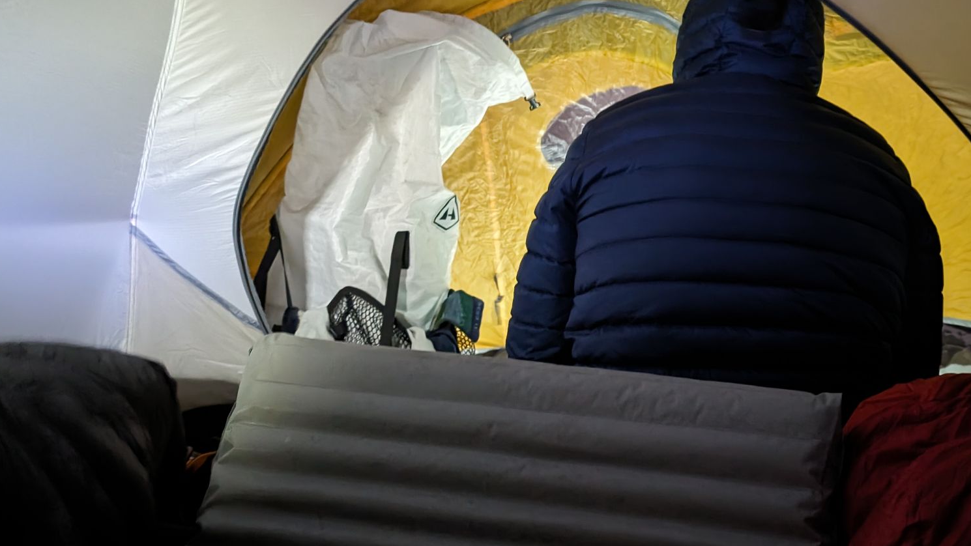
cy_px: 136
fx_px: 927
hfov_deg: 54.4
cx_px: 628
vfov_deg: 32.2
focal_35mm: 36
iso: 1334
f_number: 1.68
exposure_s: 1/2.87
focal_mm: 6.9
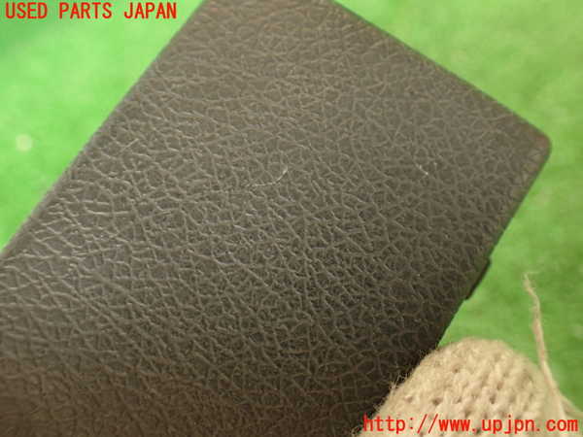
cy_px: 218
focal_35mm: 30
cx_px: 292
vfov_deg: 46.8
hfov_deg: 60.0
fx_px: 505
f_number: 2.3
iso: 200
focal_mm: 5.4
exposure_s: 1/40
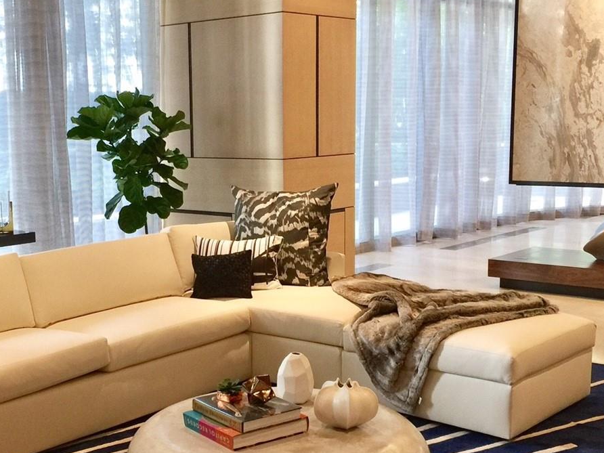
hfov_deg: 36.5
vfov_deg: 28.0
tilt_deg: -9.9
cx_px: 213
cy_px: 271
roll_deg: -0.4
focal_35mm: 52
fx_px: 907
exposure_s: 1/15
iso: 64
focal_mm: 4.15
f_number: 2.2
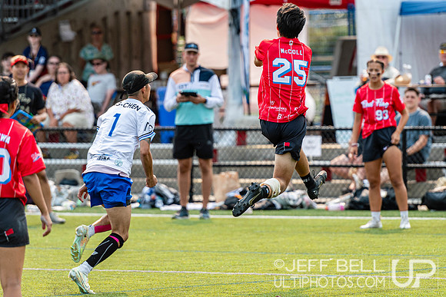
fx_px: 4468
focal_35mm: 361
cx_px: 268
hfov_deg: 5.7
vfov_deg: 3.8
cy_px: 151
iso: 140
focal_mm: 200
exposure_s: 1/1250
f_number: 3.2
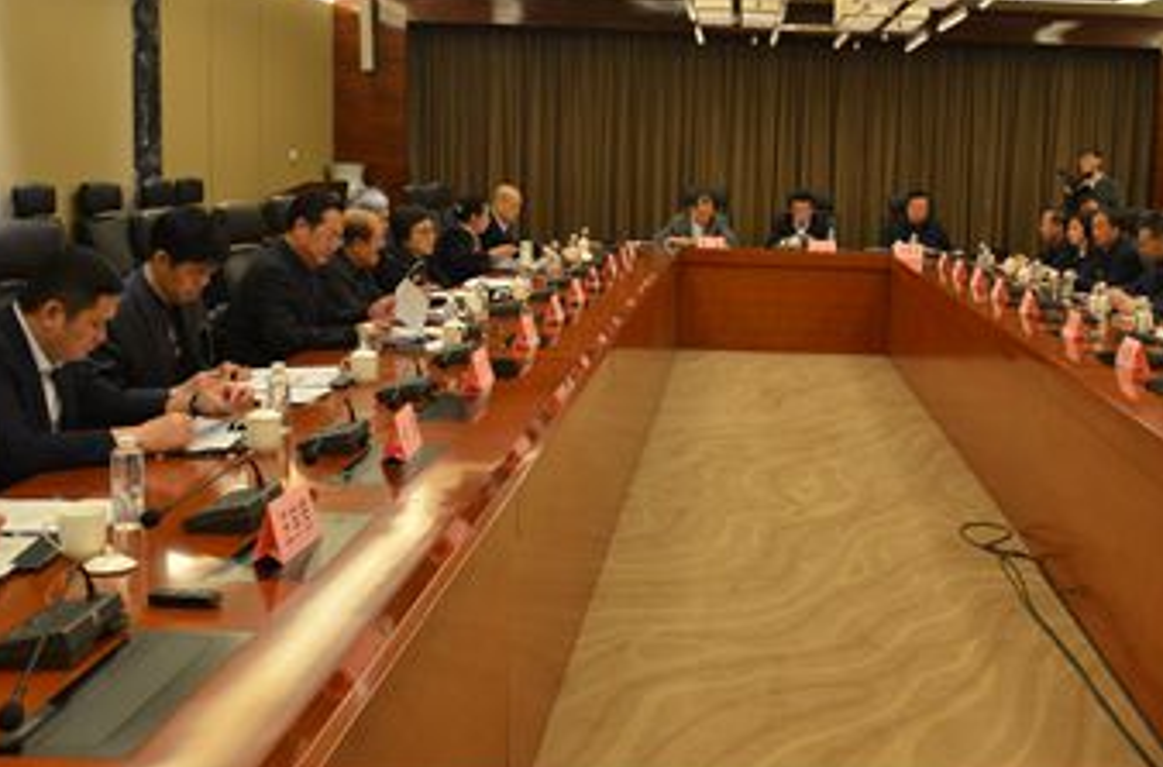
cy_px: 330
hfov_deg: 43.9
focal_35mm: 44
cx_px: 791
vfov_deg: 30.3
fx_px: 1417
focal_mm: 18
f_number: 3.5
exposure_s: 1/30
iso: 800
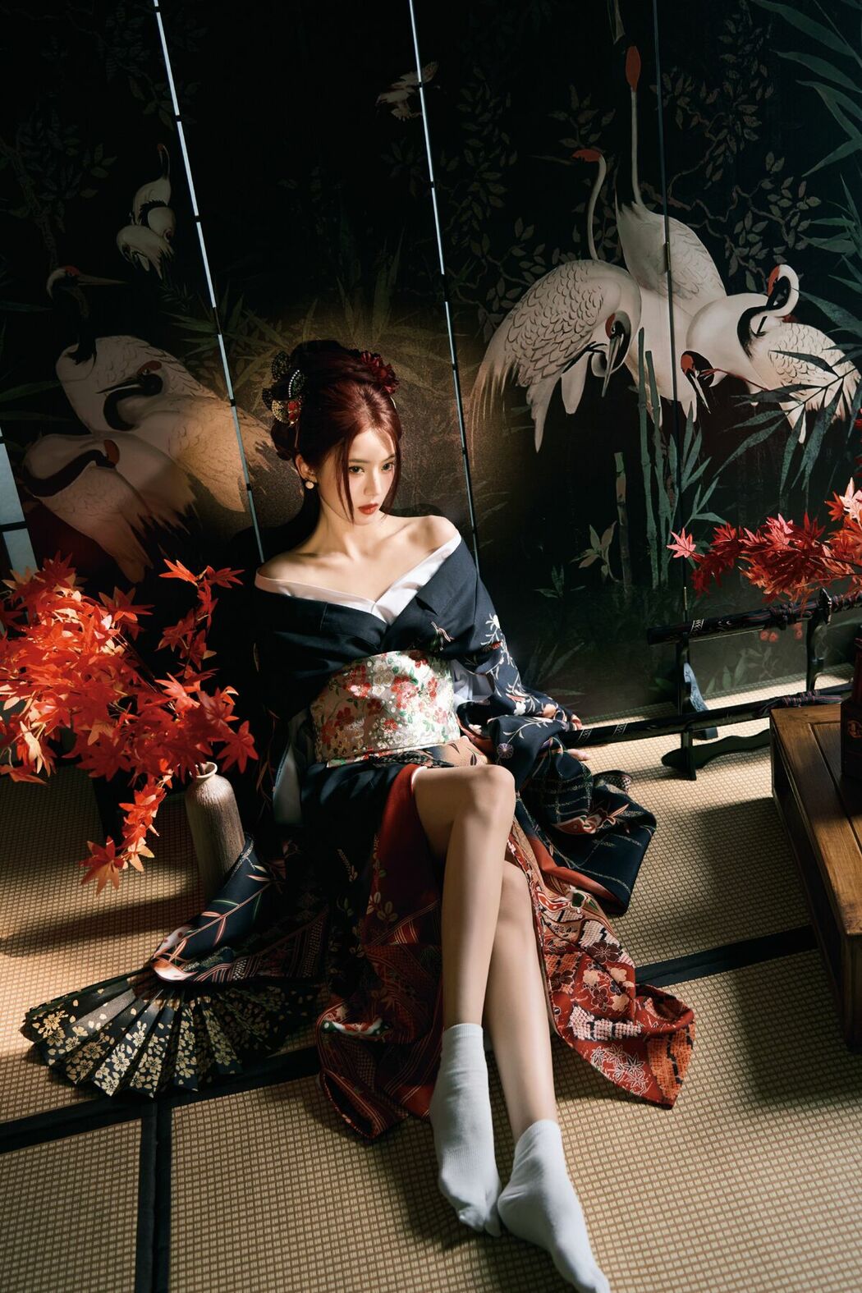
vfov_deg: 54.4
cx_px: 431
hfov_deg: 37.9
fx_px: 1257
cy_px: 646
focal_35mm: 35
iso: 250
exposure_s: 1/160
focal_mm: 35
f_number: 2.8
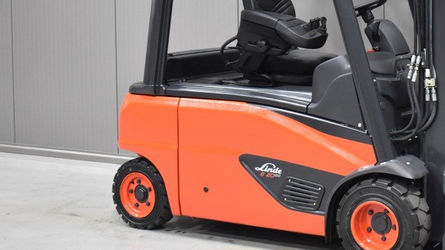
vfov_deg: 16.4
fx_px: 861
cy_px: 38
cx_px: 355
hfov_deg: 28.4
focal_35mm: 73
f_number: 4
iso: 1600
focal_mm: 26
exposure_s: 1/40
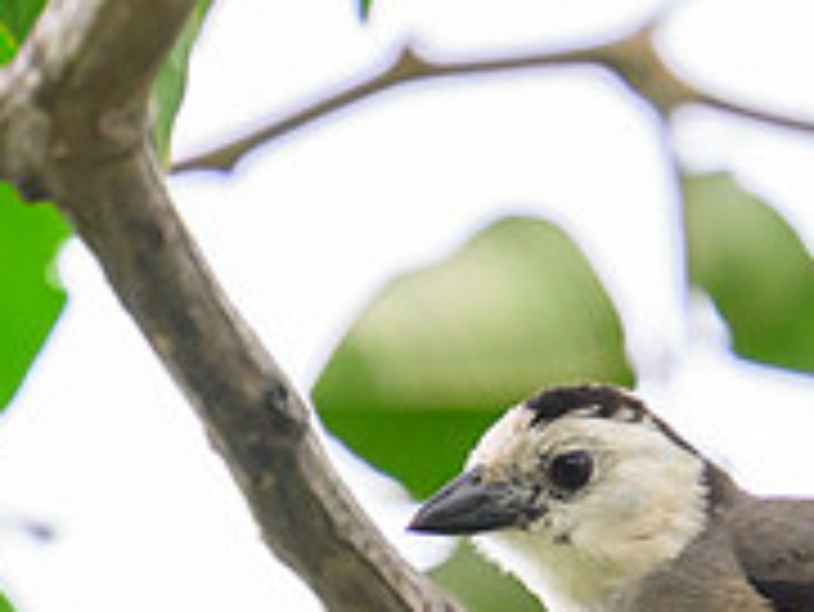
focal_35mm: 2764
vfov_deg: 0.5
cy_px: 529
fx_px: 65039
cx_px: 679
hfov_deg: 0.7
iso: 2500
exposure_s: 1/1250
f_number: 4
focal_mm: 560
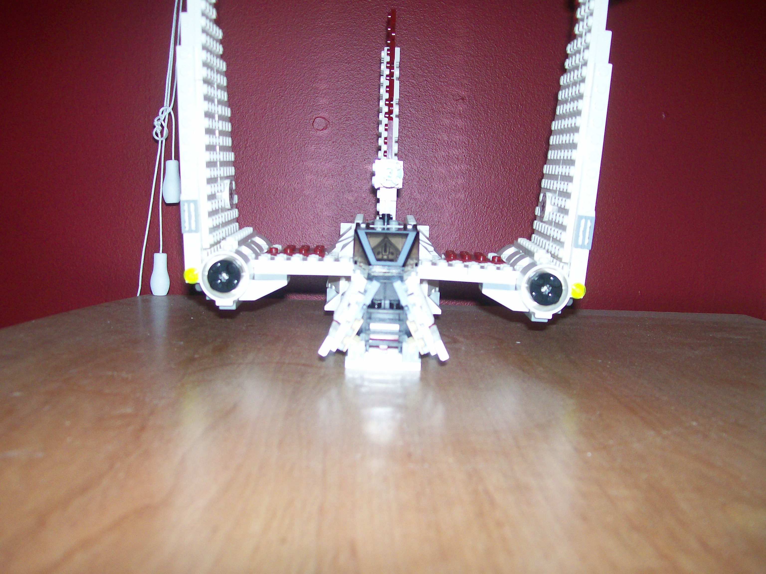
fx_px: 797
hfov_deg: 51.4
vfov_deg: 39.7
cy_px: 287
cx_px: 383
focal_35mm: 36
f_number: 2.7
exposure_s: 1/64
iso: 140
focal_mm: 6
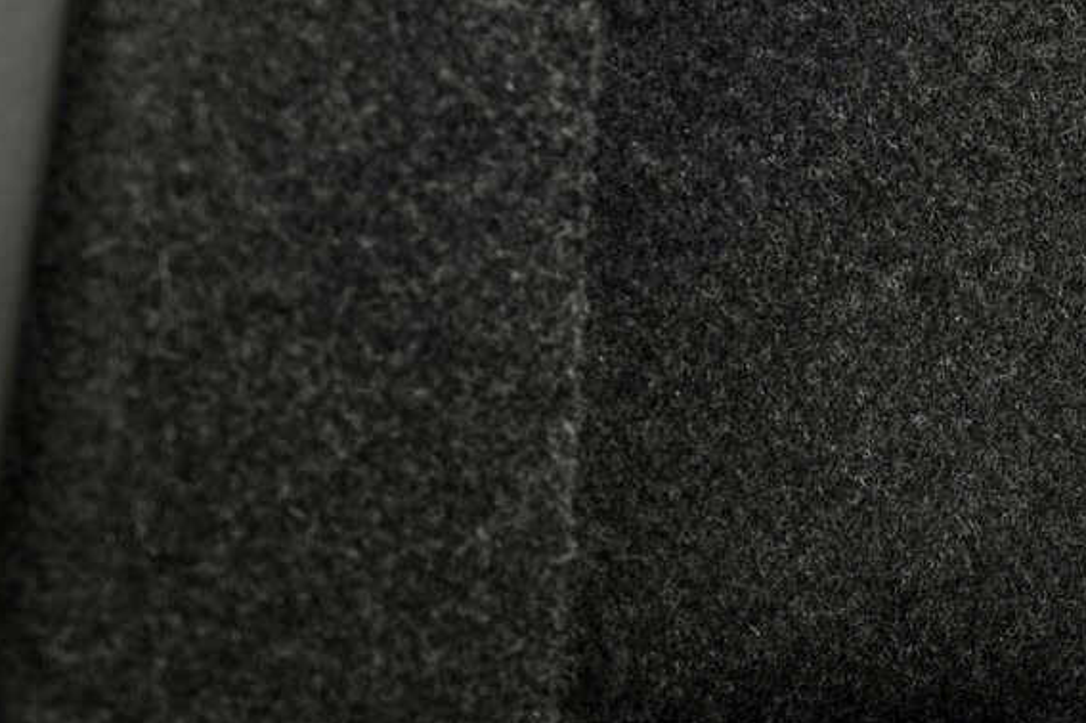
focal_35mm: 228
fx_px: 6874
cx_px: 1668
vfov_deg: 6.0
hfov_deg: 8.8
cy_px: 634
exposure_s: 1
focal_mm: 51
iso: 100
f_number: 8
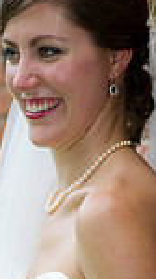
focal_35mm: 392
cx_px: 36
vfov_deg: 5.5
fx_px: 2892
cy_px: 303
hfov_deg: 3.1
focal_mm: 125
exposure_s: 1/250
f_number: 3.5
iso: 400
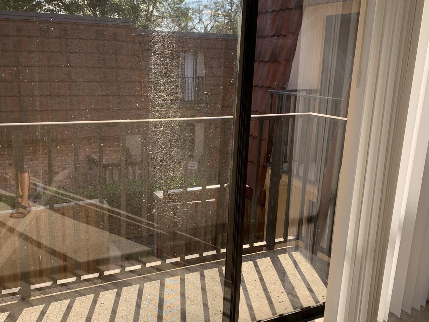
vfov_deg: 41.8
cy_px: 163
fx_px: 421
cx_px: 188
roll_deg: -1.3
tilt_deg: -14.3
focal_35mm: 34
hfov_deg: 53.8
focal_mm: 4.25
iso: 25
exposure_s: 1/446
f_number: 1.8
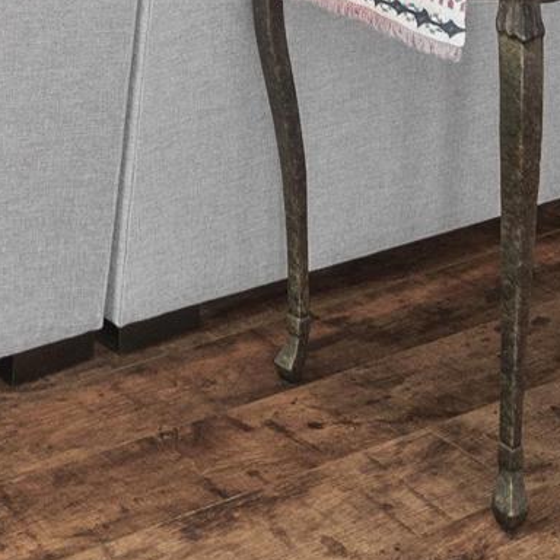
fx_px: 1929
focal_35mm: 105
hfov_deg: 16.2
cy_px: -510
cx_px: -6
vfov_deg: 14.2
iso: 250
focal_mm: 15.5
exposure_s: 1.3
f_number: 7.1
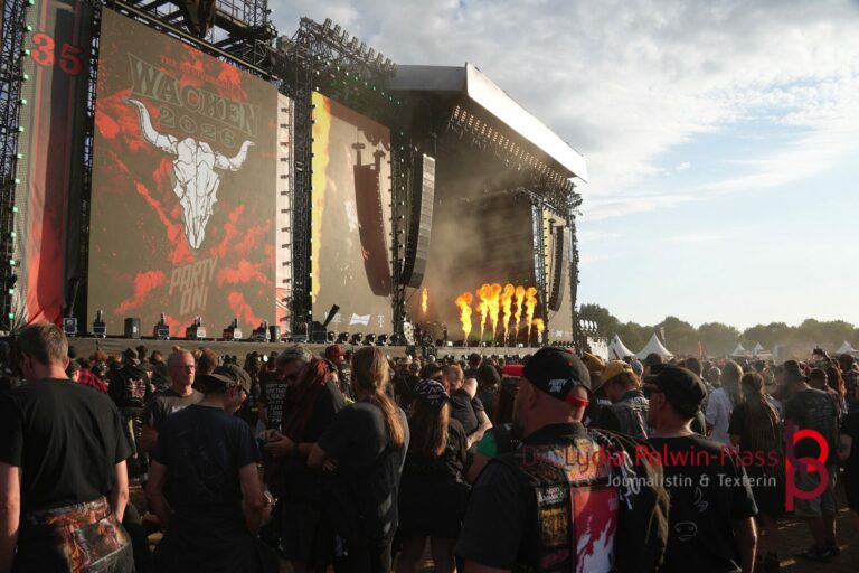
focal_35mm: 27
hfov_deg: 67.4
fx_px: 644
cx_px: 430
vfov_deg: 47.9
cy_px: 286
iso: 100
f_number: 4.5
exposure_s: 1/500
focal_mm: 18
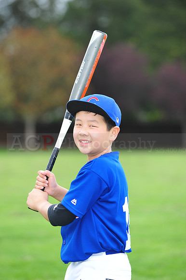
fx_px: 1552
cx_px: 93
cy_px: 140
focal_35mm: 200
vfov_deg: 10.3
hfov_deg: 6.9
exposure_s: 1/400
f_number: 5
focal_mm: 200
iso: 400
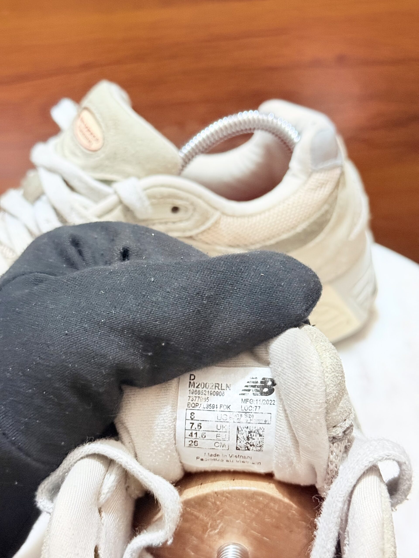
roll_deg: +4.3
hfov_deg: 30.3
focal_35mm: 48
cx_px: 210
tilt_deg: -35.6
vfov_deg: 39.7
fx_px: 775
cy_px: 279
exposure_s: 1/33
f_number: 1.78
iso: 500
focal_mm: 6.76
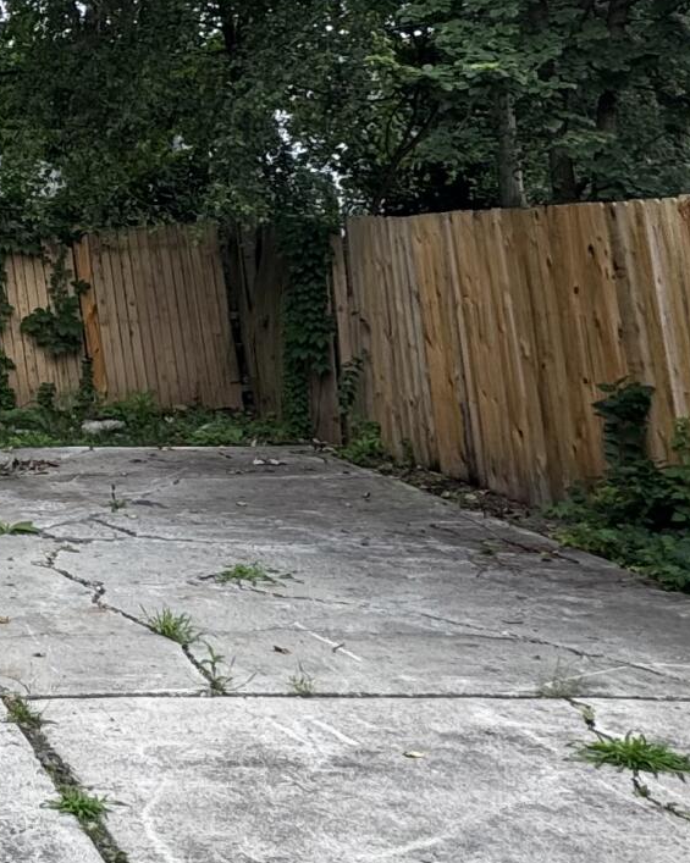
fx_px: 1482
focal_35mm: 58
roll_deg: +2.3
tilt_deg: +7.0
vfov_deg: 30.8
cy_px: 56
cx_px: -492
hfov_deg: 20.2
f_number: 2.2
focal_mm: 2.22
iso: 40
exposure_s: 1/253
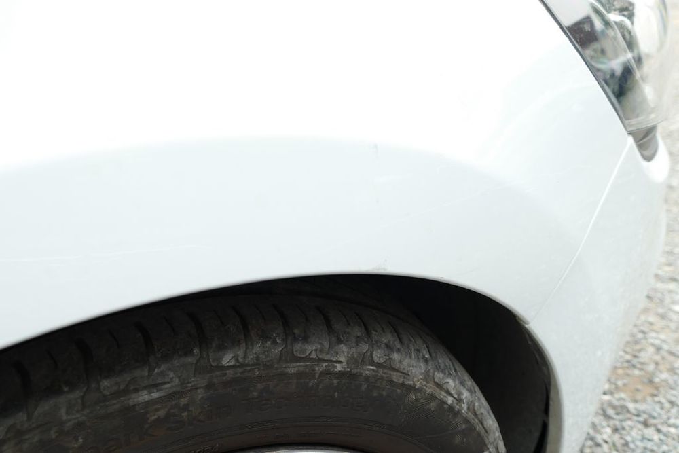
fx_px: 641
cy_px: 226
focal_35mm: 34
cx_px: 340
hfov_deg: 55.8
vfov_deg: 38.9
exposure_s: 1/320
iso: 125
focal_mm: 12.38
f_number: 3.1
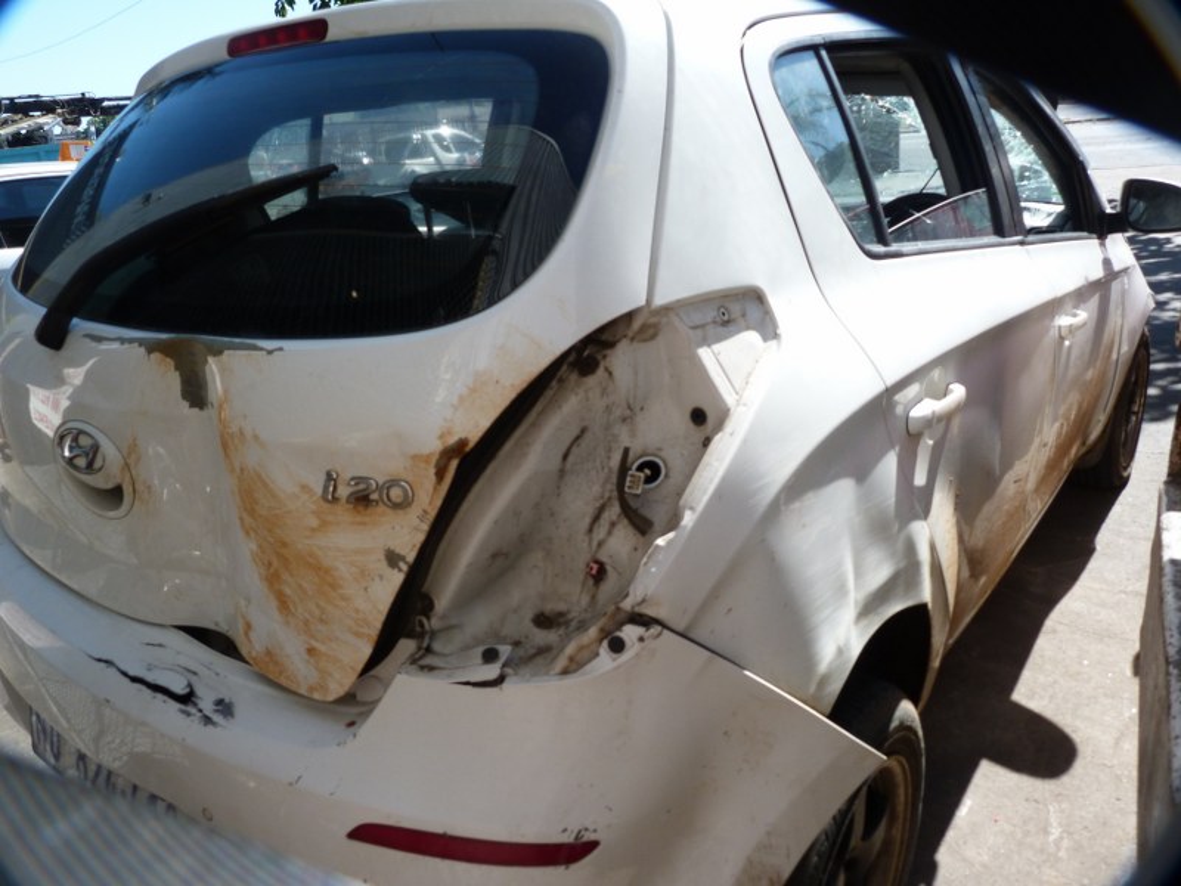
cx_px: 590
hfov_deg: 69.4
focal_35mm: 25
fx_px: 853
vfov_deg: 54.9
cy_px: 443
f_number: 4.5
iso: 80
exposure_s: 1/200
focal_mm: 4.5
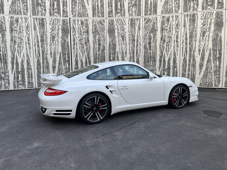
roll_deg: +0.9
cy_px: 85
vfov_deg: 53.1
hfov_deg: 67.3
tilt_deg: -3.5
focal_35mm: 26
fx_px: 170
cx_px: 114
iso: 40
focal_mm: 5.1
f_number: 1.6
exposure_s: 1/121
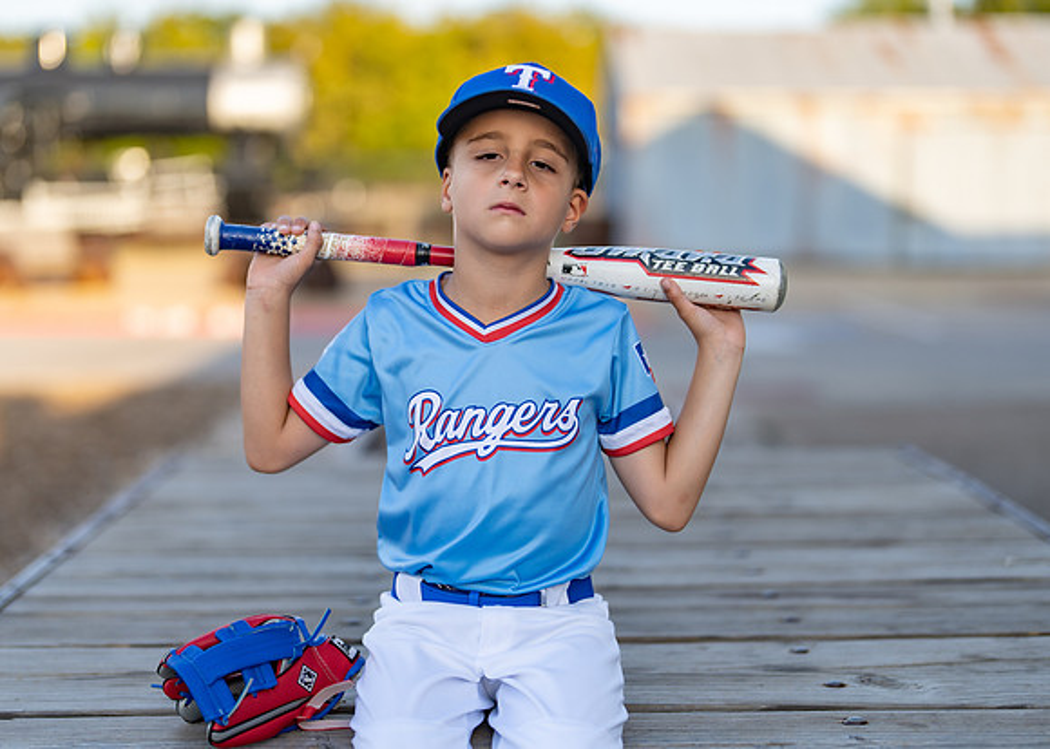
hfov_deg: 31.9
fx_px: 1838
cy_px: 378
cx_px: 484
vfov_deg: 23.0
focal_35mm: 62
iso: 100
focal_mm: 50
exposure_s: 1/2000
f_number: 1.2
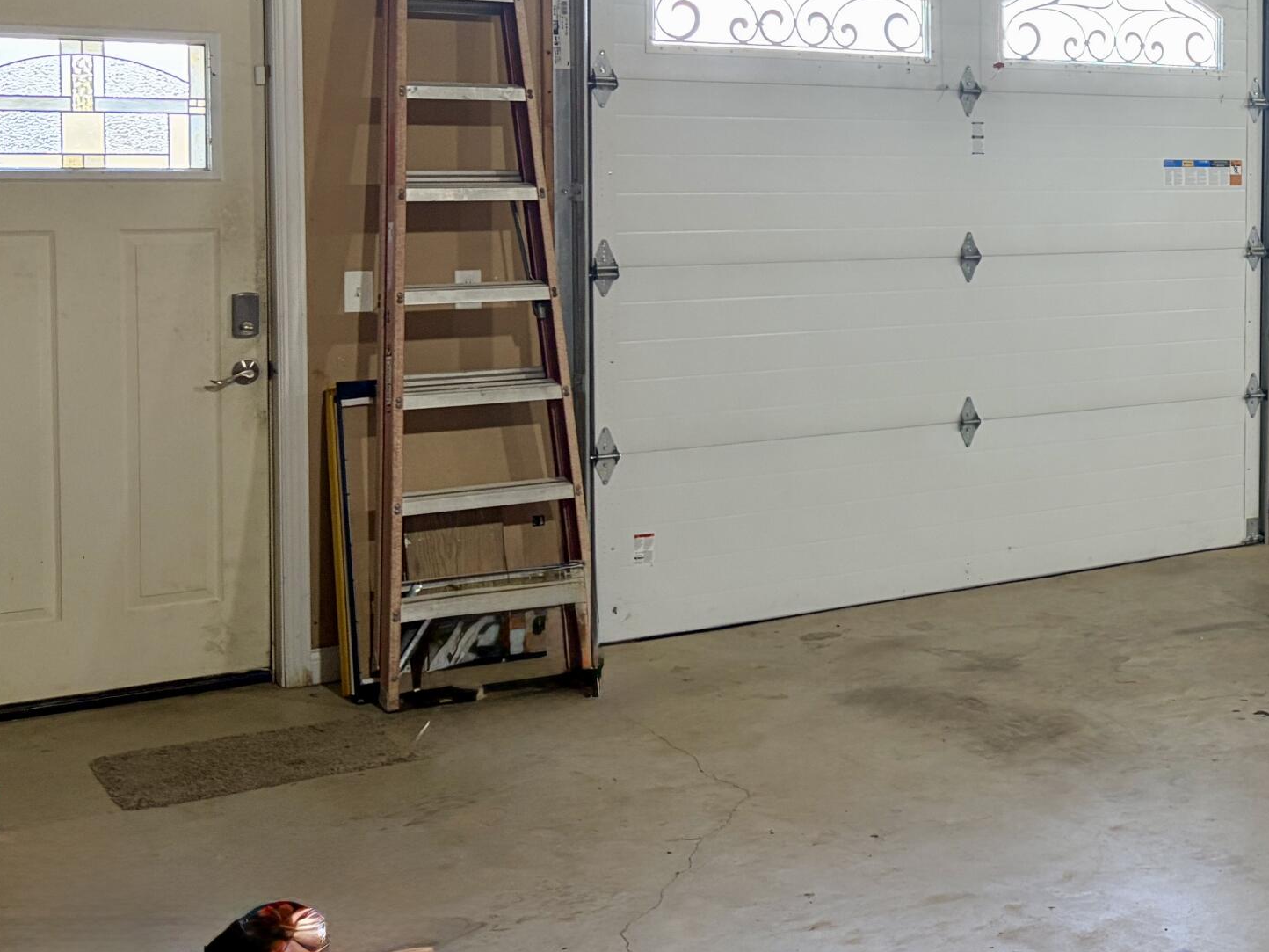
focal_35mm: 54
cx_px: 1298
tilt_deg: -2.1
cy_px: 212
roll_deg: +0.0
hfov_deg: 32.4
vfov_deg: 26.6
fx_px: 1980
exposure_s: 1/60
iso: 160
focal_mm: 5.96
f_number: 1.6
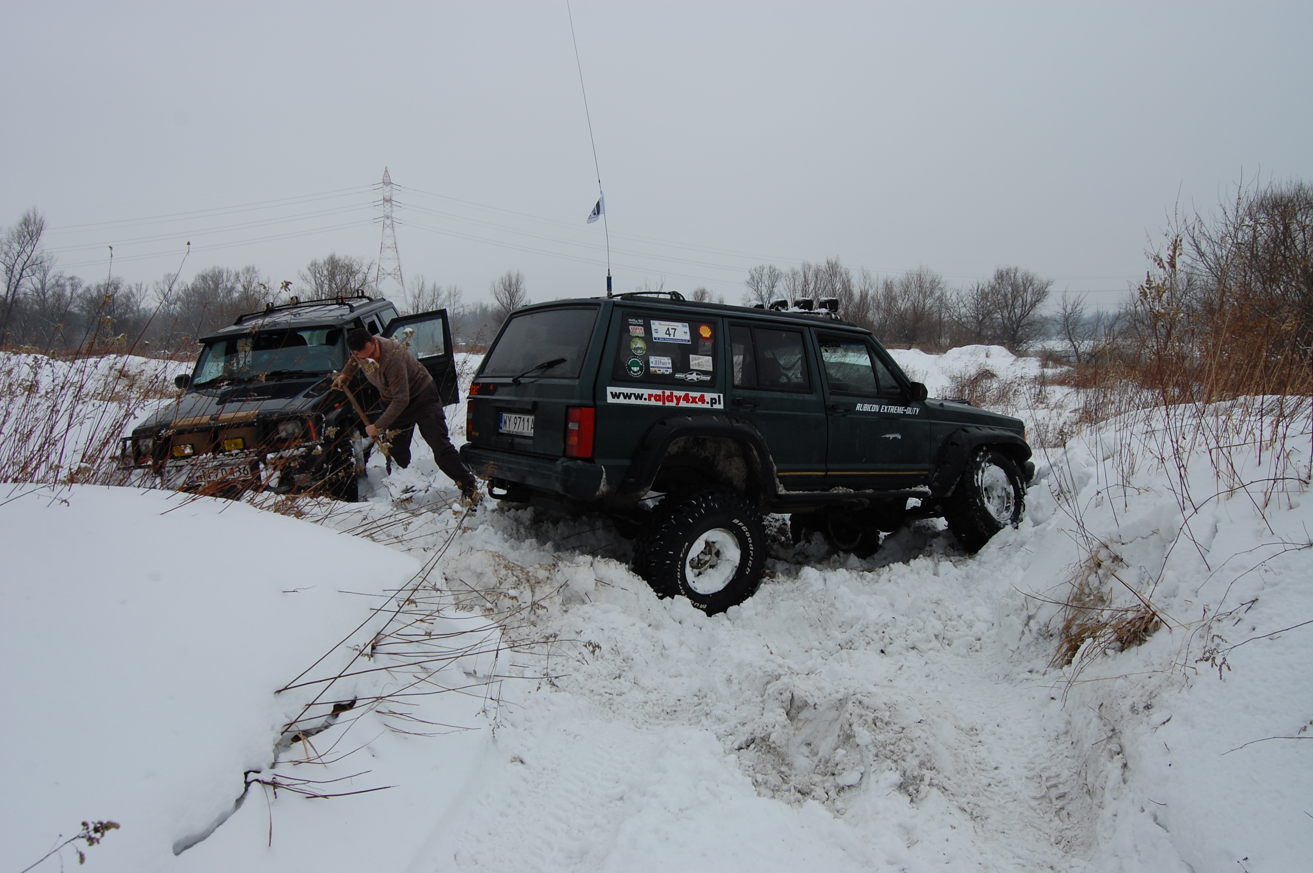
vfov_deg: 47.8
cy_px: 436
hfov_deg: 67.4
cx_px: 656
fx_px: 984
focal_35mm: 27
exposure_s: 1/200
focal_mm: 18
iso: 200
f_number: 8
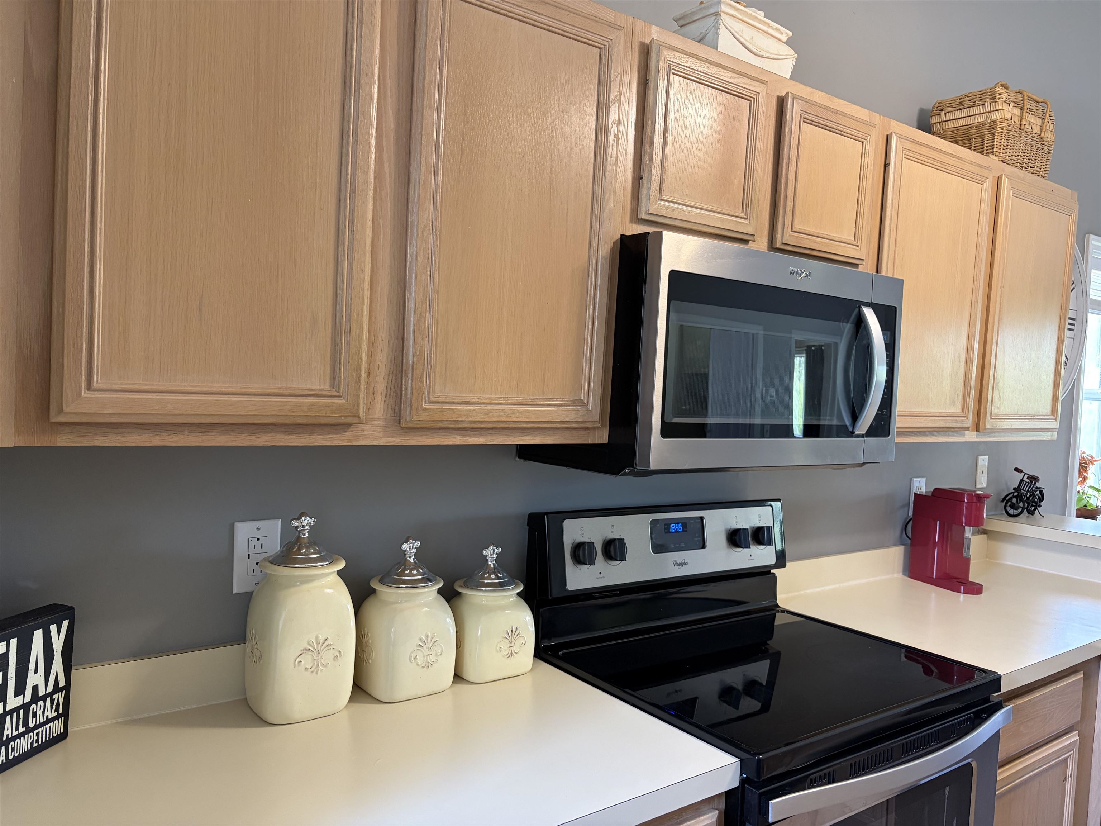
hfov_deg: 67.3
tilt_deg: -1.7
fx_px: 827
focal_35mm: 26
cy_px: 413
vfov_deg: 53.1
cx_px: 550
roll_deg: -2.3
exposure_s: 1/60
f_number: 1.6
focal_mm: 5.96
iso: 200
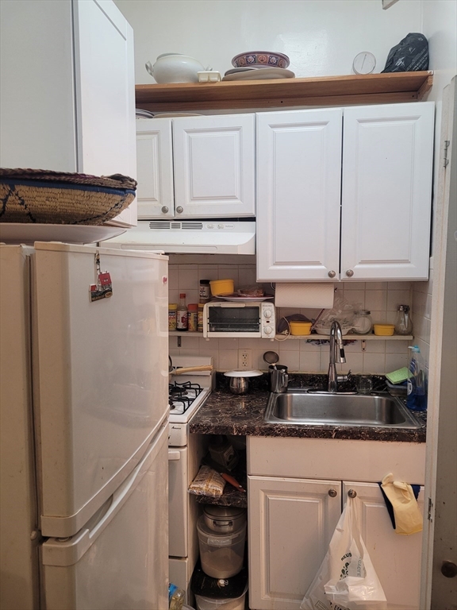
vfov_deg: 67.3
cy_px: 305
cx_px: 228
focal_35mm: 26
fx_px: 458
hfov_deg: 53.1
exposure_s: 1/60
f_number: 1.8
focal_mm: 5.4
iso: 200
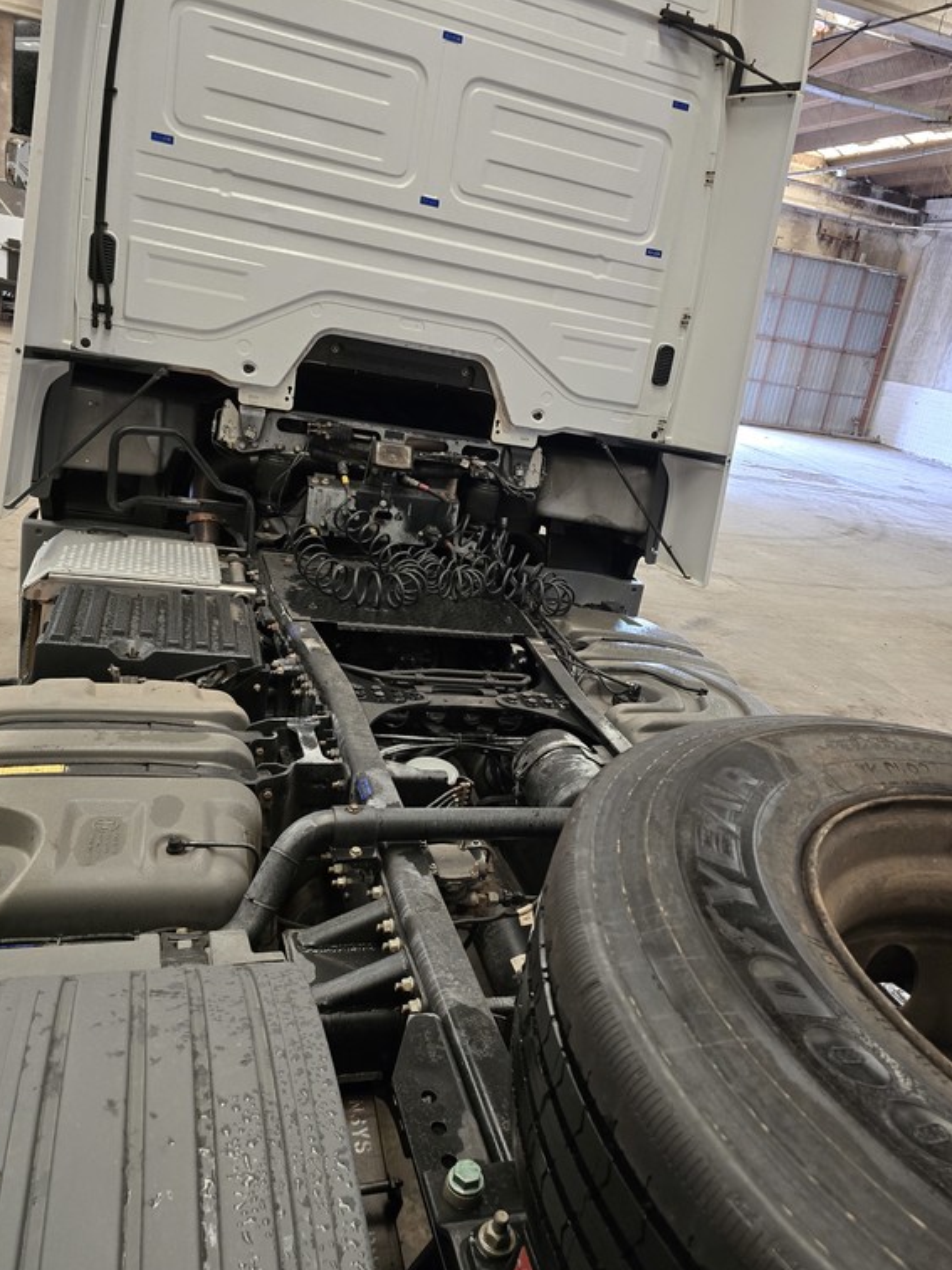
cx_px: 500
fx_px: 953
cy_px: 657
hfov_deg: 53.0
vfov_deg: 67.3
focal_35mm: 26
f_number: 1.7
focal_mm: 6.3
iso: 500
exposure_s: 1/120
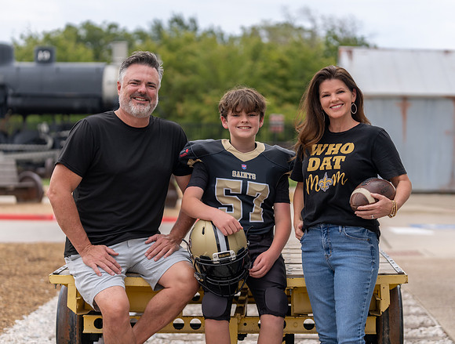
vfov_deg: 16.4
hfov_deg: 21.5
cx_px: 258
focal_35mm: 91
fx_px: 1195
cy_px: 172
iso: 160
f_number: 2.8
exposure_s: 1/320
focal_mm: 83
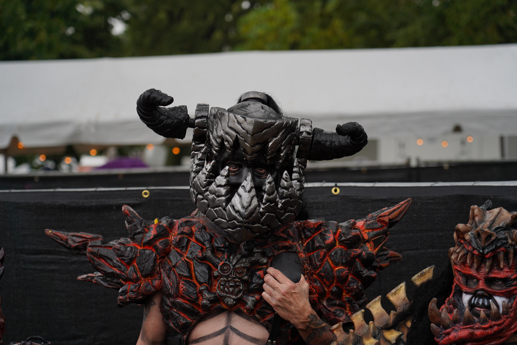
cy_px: 172
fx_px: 1508
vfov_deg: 13.0
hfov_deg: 19.5
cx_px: 258
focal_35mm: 105
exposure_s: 1/160
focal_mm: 105
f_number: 4.5
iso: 100
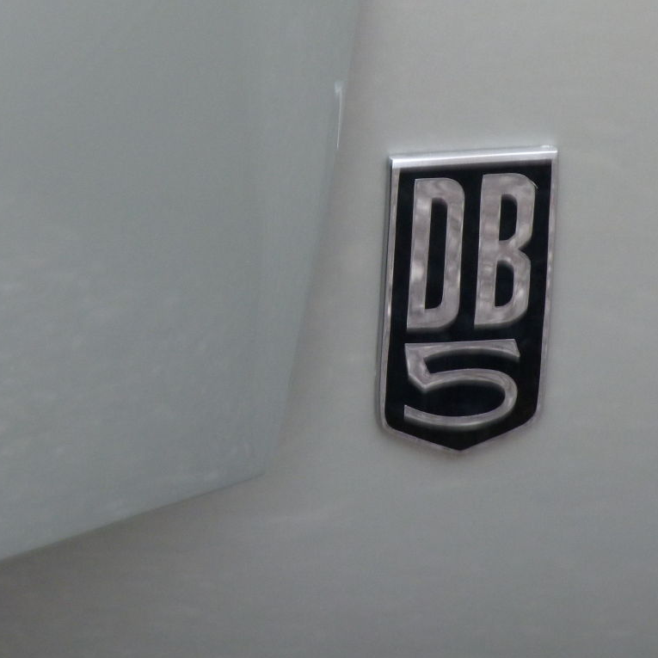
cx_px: 430
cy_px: 329
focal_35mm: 945
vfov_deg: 1.9
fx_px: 20323
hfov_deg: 1.9
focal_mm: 108
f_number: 5.2
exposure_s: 1/125
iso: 125
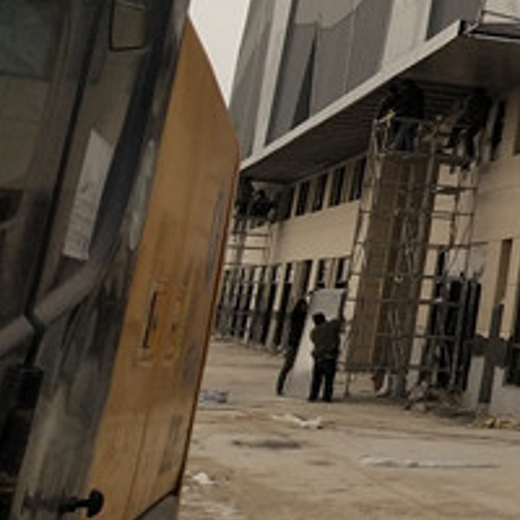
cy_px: -122
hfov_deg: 14.2
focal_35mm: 106
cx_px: 980
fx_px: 1802
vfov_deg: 15.7
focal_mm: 3.95
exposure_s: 1/710
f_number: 1.8
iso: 50
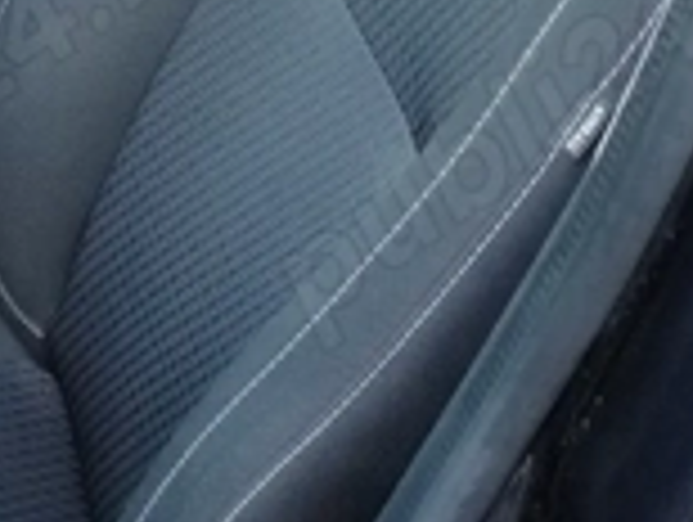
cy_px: 148
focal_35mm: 105
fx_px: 2105
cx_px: -382
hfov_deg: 16.8
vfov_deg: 14.1
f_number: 1.8
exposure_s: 1/50
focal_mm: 3.95
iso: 125
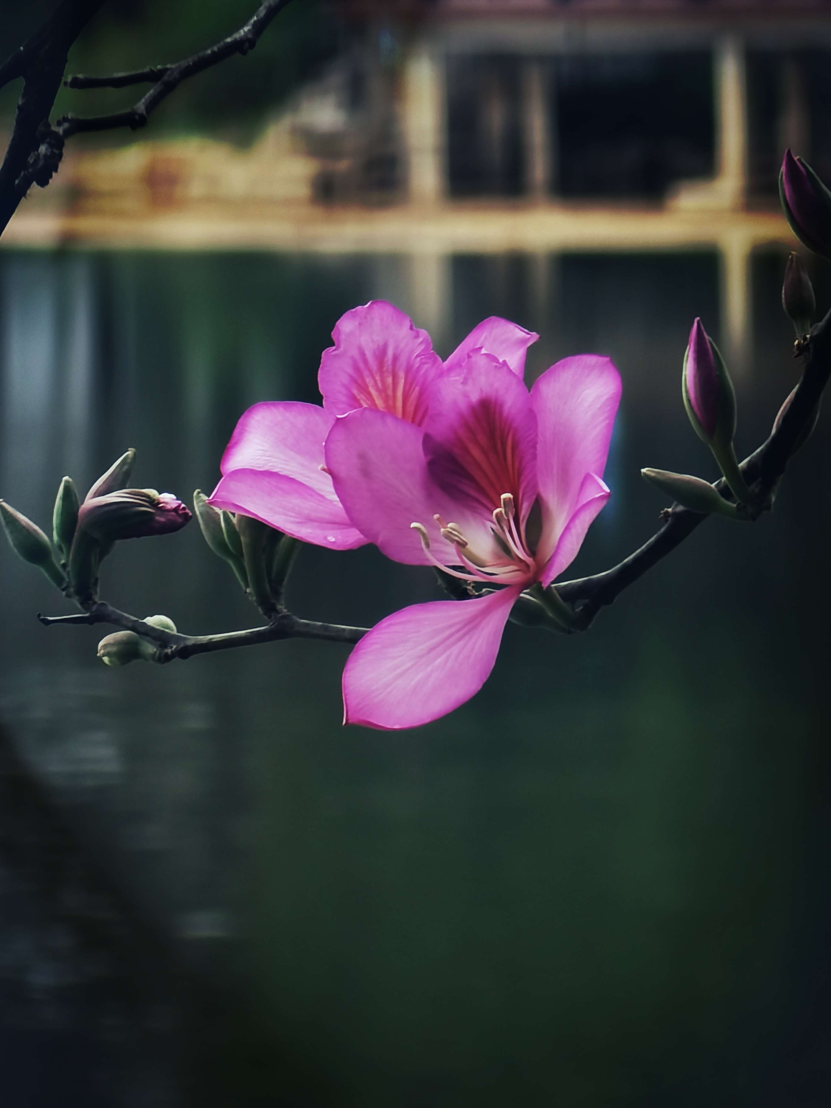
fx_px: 11491
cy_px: 554
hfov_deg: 4.1
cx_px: 416
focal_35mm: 359
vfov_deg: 5.5
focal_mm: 28.21
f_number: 4.4
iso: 50
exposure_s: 1/60
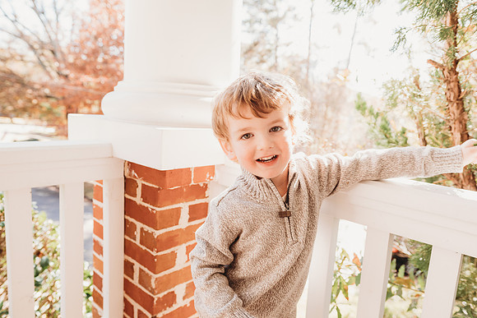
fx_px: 318
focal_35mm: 24
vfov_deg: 53.2
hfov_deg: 73.7
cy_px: 159
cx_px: 238
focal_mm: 24
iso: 400
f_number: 4.5
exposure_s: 1/200
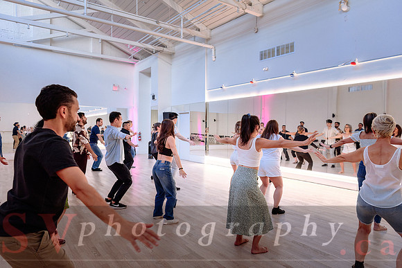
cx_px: 201
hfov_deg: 73.7
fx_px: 268
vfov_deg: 53.2
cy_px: 134
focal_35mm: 24
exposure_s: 1/100
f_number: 2.8
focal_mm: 24
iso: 1600
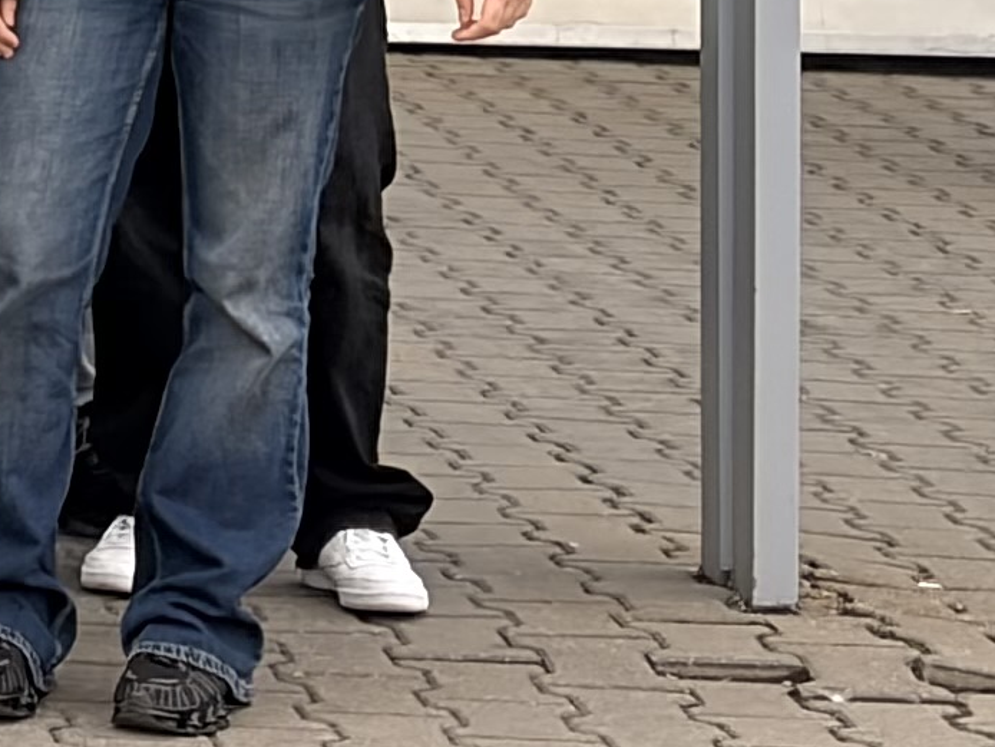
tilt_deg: +4.1
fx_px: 8684
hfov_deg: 6.2
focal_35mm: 302
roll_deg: -0.3
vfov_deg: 4.8
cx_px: -1650
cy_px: -1042
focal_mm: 5.96
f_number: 1.6
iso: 40
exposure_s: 1/121
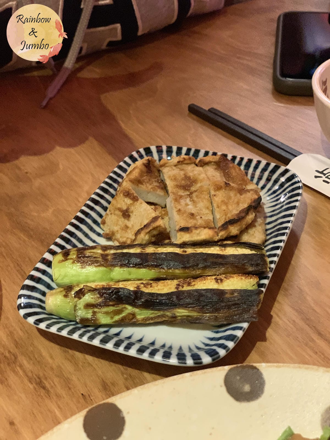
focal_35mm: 52
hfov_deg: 28.0
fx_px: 661
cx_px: 165
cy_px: 220
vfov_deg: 36.8
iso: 640
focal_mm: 6
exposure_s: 1/30
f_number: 2.4
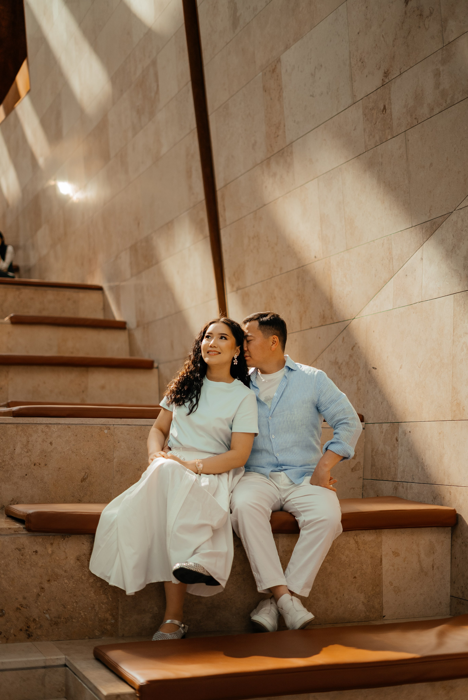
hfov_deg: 27.0
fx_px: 974
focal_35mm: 50
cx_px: 234
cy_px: 350
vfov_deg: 39.6
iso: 500
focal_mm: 50
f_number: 1.8
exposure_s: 1/2000
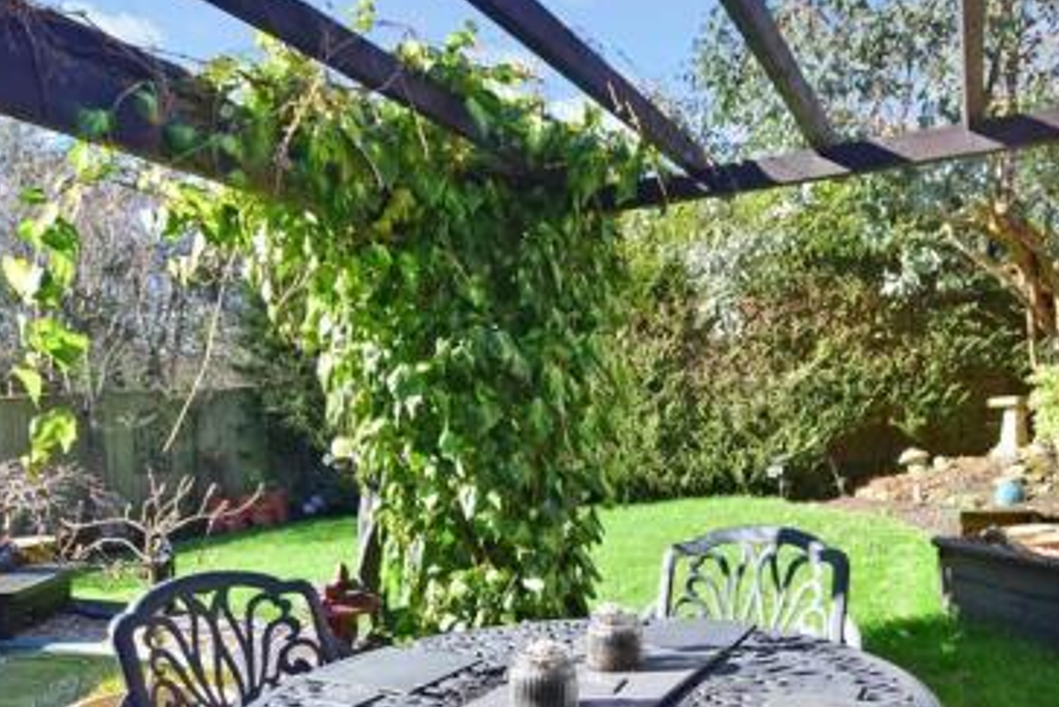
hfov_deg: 67.1
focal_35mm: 27
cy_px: 435
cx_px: 591
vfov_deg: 47.6
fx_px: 795
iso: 500
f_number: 9
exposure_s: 1/400
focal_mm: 10
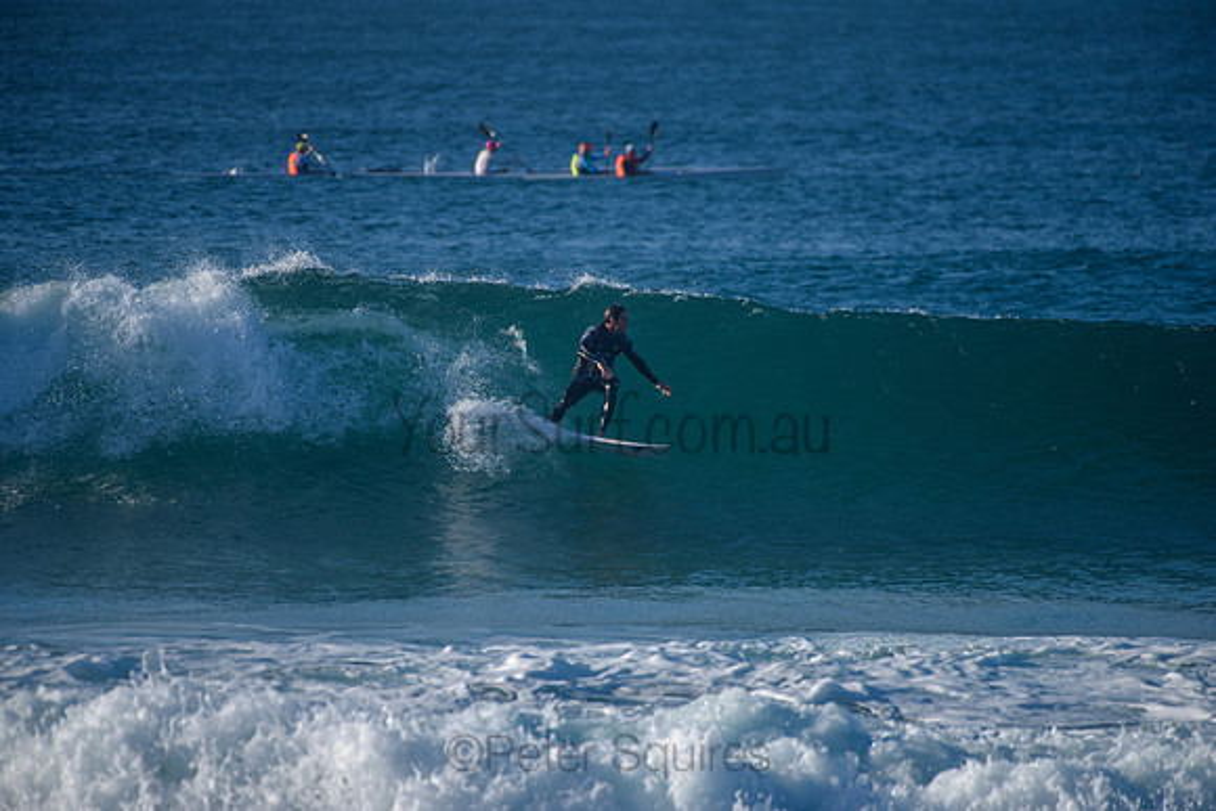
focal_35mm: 515
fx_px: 17393
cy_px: 406
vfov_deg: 2.7
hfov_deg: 4.0
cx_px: 608
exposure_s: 1/2000
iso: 200
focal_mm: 500
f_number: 5.6
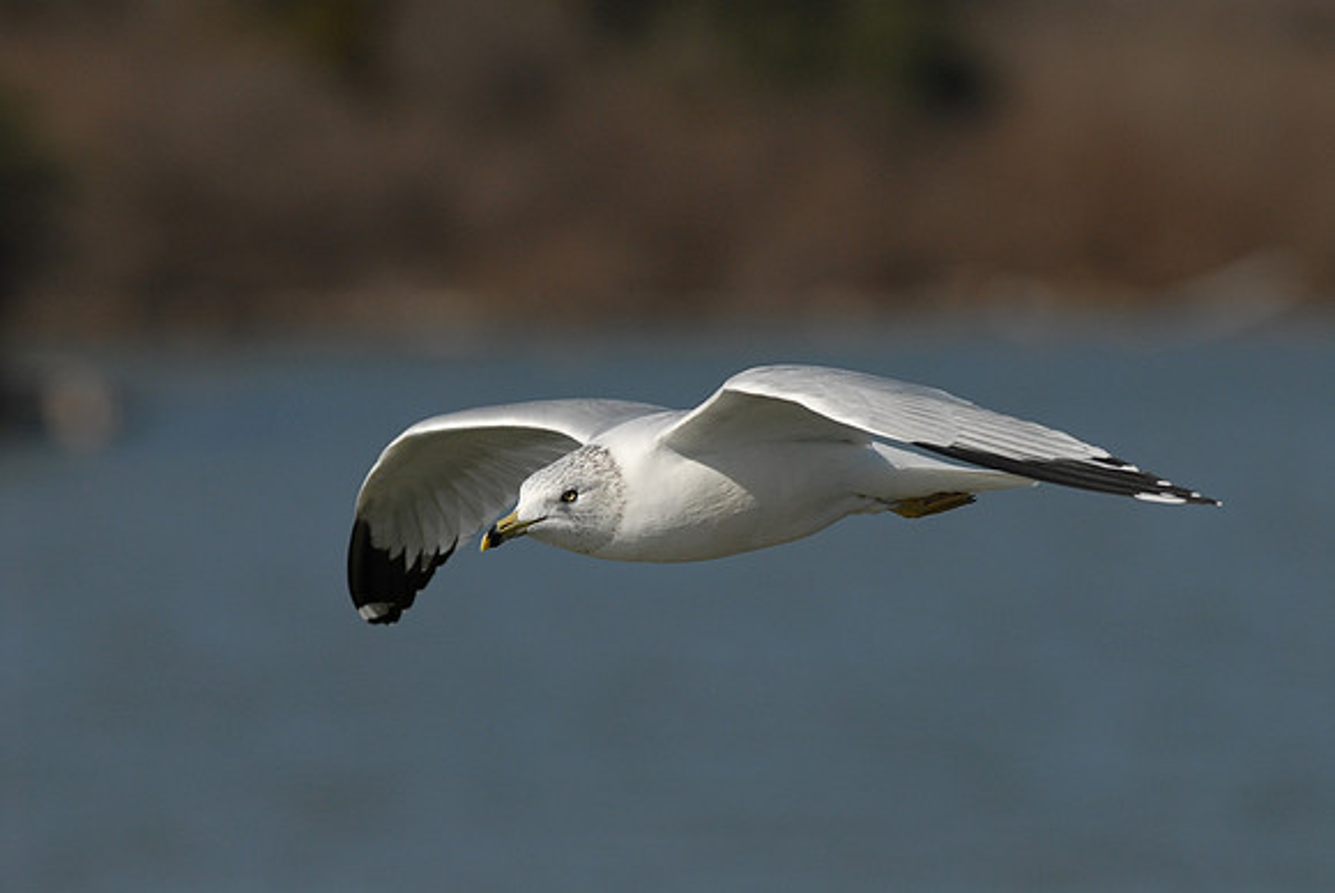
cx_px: 668
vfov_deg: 3.1
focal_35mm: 450
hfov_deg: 4.6
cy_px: 446
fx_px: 16704
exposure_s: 1/2000
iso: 250
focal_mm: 300
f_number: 6.3
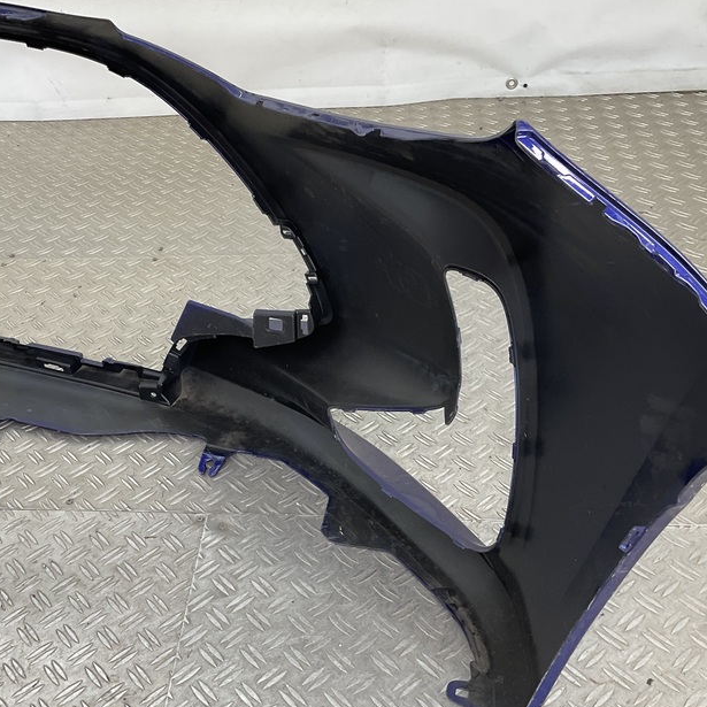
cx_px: 238
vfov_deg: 40.0
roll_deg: +9.3
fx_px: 971
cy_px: 385
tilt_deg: -37.3
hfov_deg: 39.6
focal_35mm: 42
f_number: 1.8
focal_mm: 3
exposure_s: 1/100
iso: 20
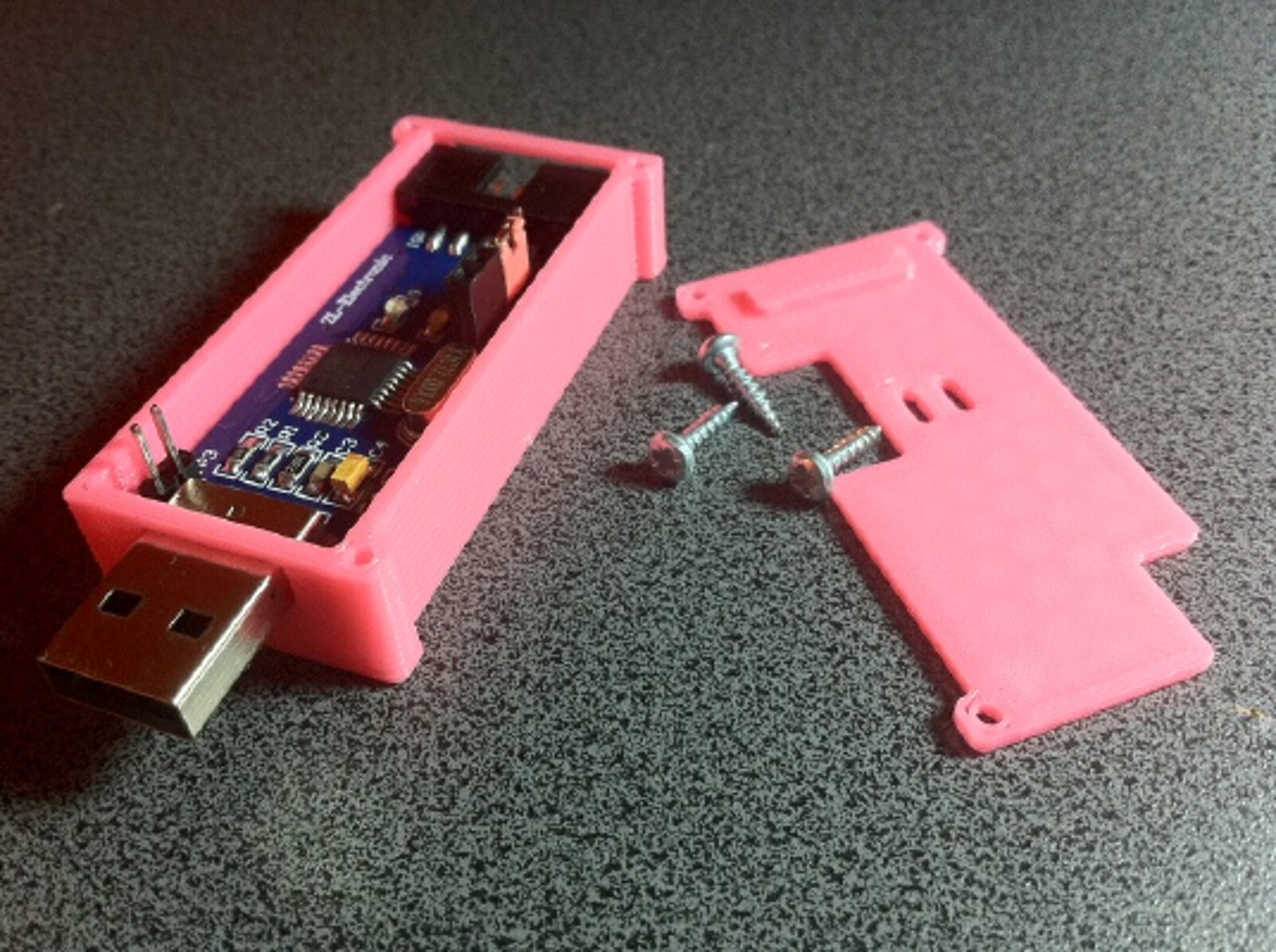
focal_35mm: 35
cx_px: 638
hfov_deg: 52.7
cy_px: 476
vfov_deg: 40.6
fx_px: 1288
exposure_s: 1/17
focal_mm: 3.85
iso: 200
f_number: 2.8
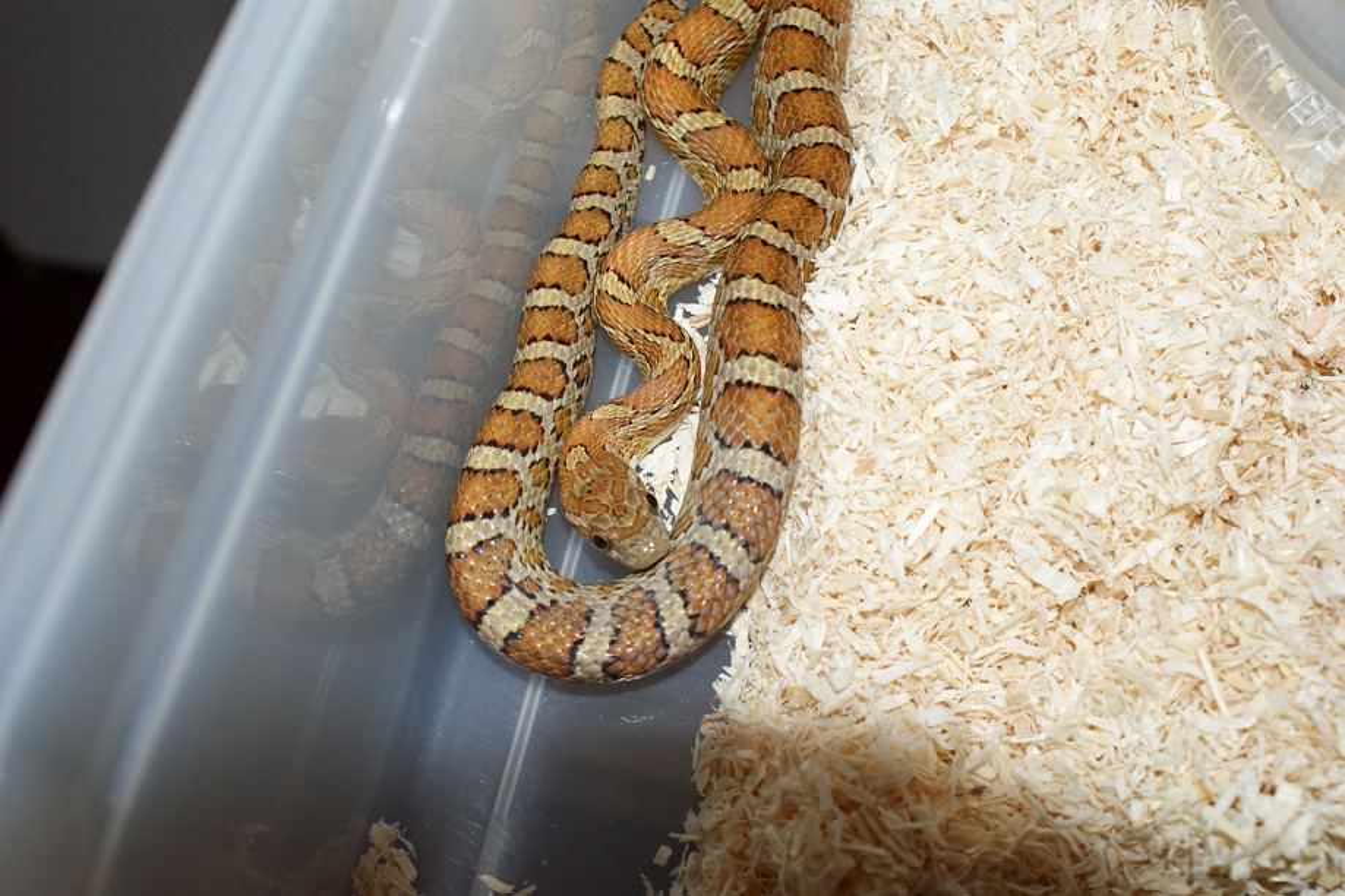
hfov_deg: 46.4
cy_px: 448
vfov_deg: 31.9
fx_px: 1569
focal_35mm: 42
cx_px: 672
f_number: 6.3
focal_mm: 28
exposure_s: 1/60
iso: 400
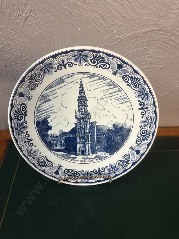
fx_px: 165
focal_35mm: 24
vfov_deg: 71.6
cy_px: 120
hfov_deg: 56.8
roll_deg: -2.8
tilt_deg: -40.0
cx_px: 90
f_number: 1.78
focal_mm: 6.86
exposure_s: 1/50
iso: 160
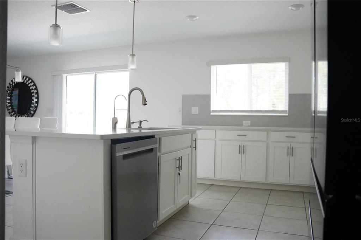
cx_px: 180
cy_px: 120
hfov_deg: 63.5
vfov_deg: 44.8
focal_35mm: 29
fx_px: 292
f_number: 5
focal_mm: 29.1
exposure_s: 1/1250
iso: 10000
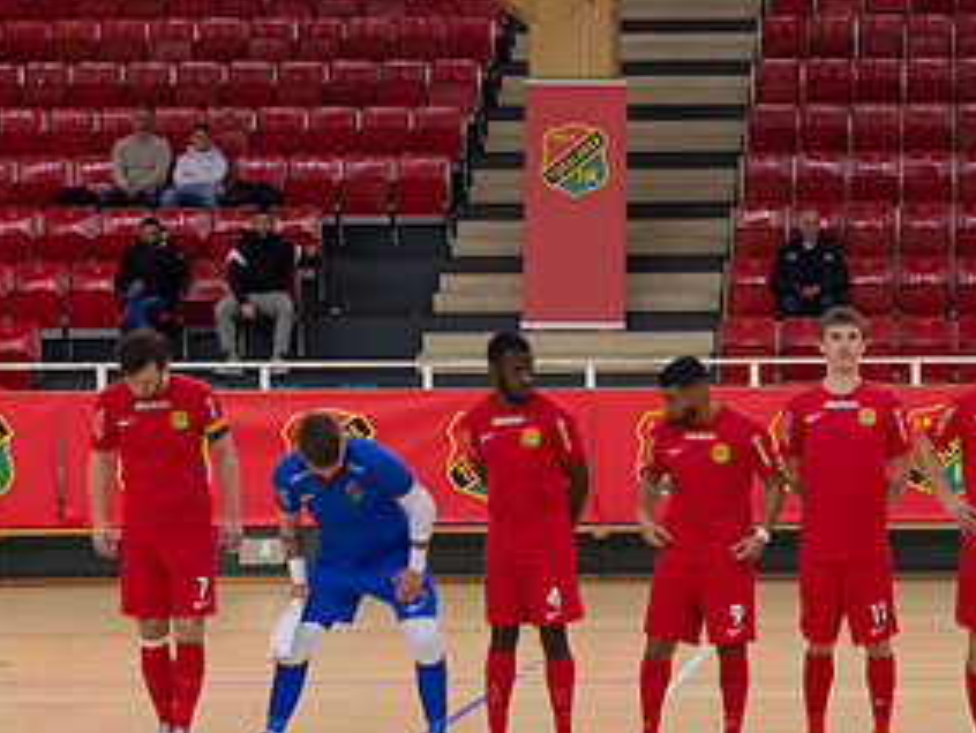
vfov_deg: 13.9
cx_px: 1001
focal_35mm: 106
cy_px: 599
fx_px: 2991
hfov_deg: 18.0
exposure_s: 1/640
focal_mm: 46
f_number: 3.2
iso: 1400
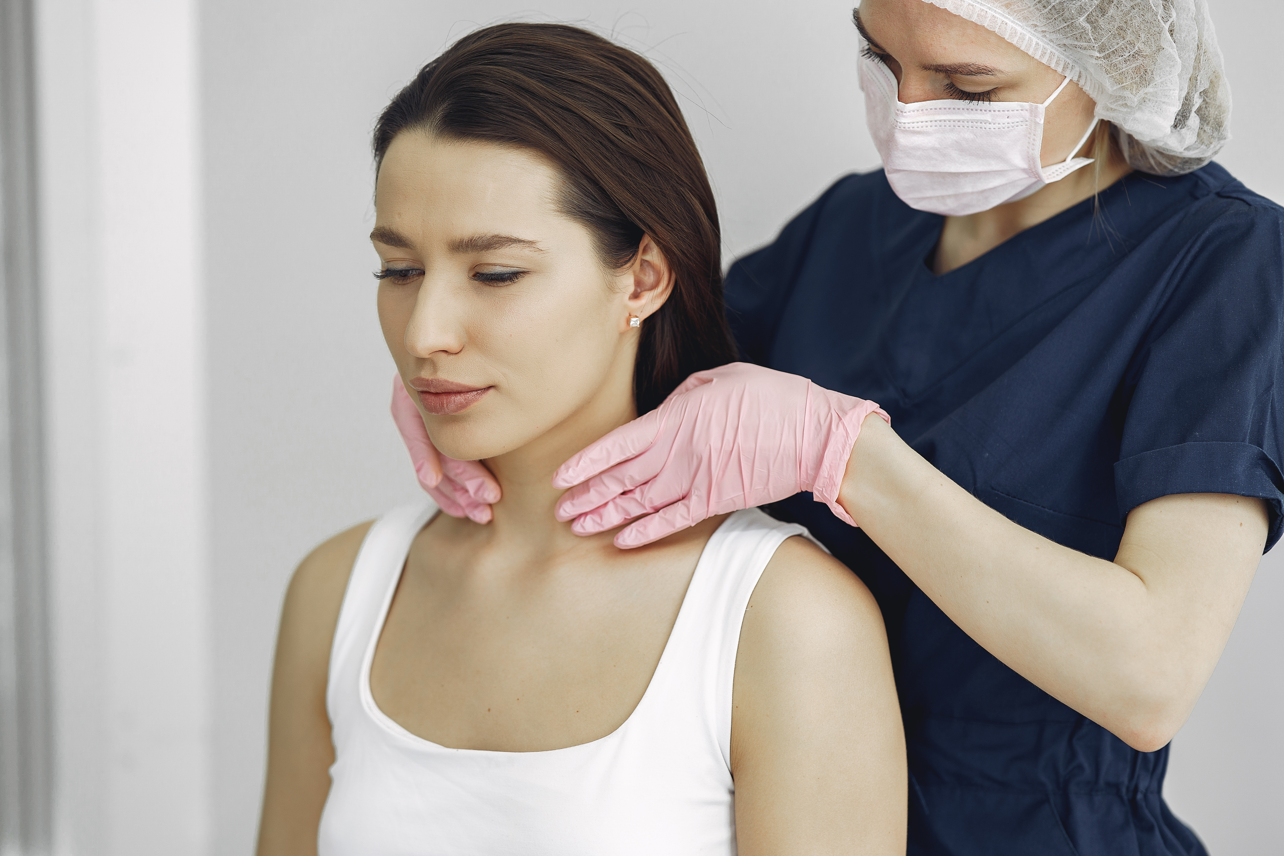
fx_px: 3031
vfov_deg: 16.1
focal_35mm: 85
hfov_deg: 23.9
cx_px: 642
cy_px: 428
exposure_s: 1/250
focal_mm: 85
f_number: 2.2
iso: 160
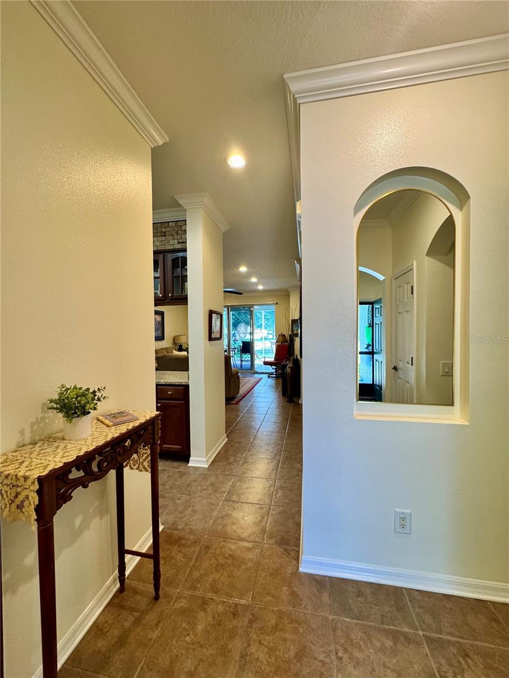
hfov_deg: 85.7
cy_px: 339
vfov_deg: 102.1
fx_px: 274
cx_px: 254
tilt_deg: -2.0
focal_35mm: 14
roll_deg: +1.1
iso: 200
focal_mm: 2.22
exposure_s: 1/60
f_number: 2.2
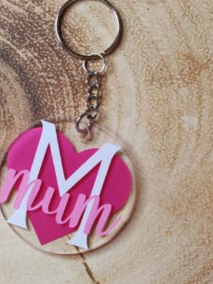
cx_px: 107
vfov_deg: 19.7
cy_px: 219
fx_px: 812
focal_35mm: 99
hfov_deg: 15.0
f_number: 1.9
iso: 1250
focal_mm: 6.12
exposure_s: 1/100
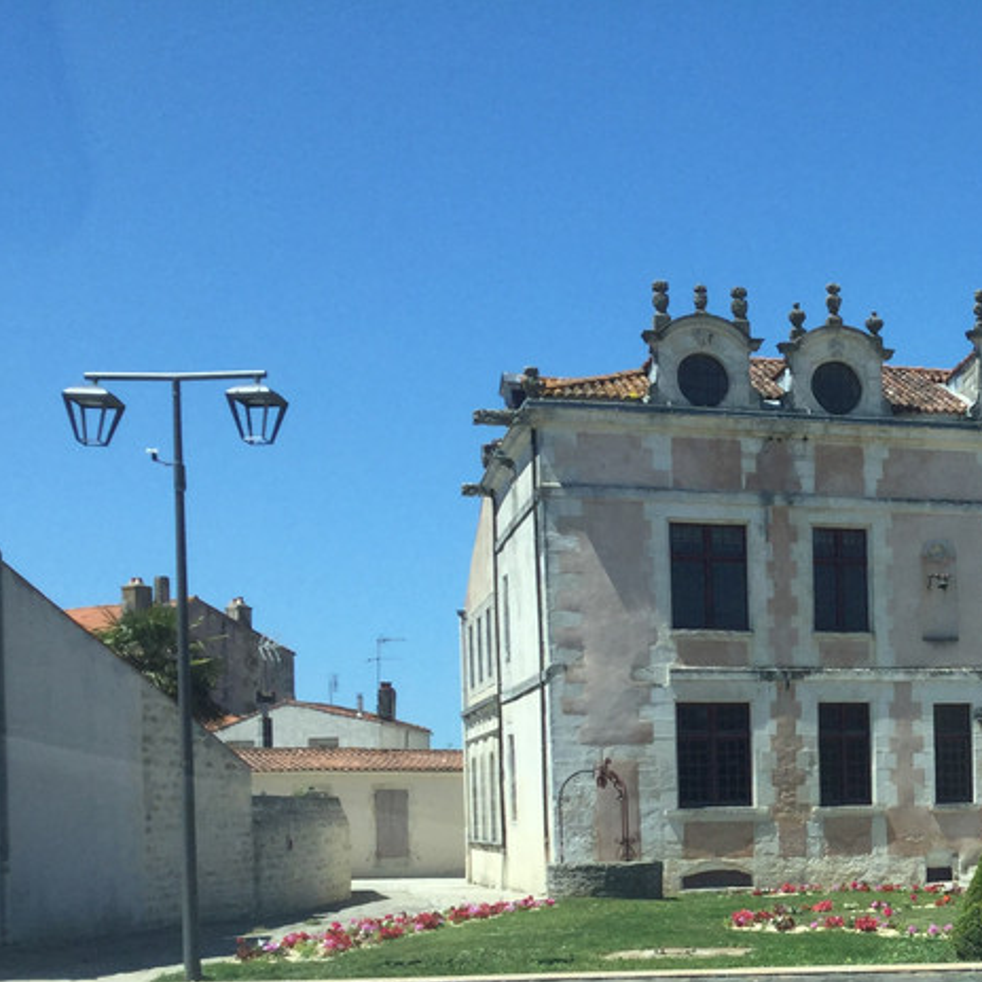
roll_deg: -1.2
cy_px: 844
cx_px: 1074
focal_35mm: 63
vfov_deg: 26.6
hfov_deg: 25.4
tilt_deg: -5.2
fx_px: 2022
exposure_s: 1/876
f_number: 2.4
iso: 25
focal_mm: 3.3
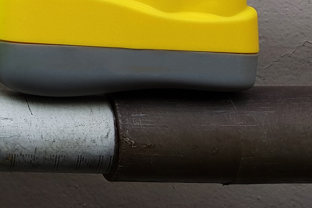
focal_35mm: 81
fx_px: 702
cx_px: -147
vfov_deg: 15.4
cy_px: -116
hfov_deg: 21.4
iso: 40
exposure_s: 1/141
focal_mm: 4.2
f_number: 1.7
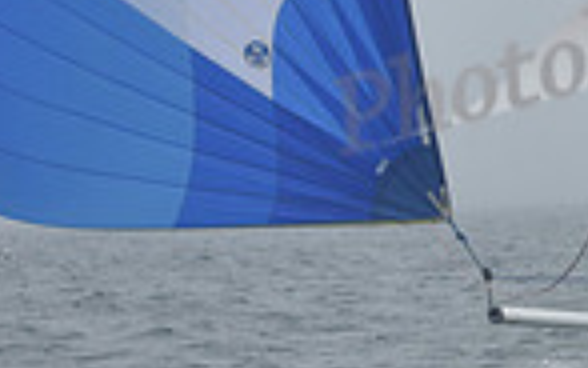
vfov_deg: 4.2
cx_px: 1108
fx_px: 5034
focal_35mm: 314
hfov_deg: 6.5
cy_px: 202
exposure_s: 1/800
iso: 250
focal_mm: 78
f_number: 10
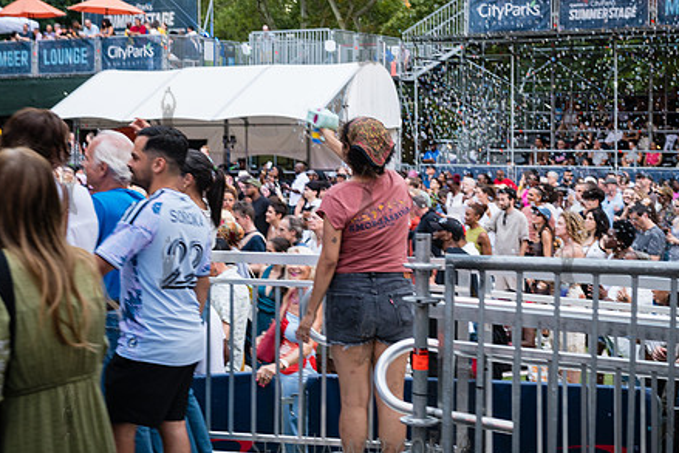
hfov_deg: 30.5
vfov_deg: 20.6
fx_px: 1245
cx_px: 367
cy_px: 188
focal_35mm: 66
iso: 1250
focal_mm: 50
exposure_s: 1/60
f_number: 4.5
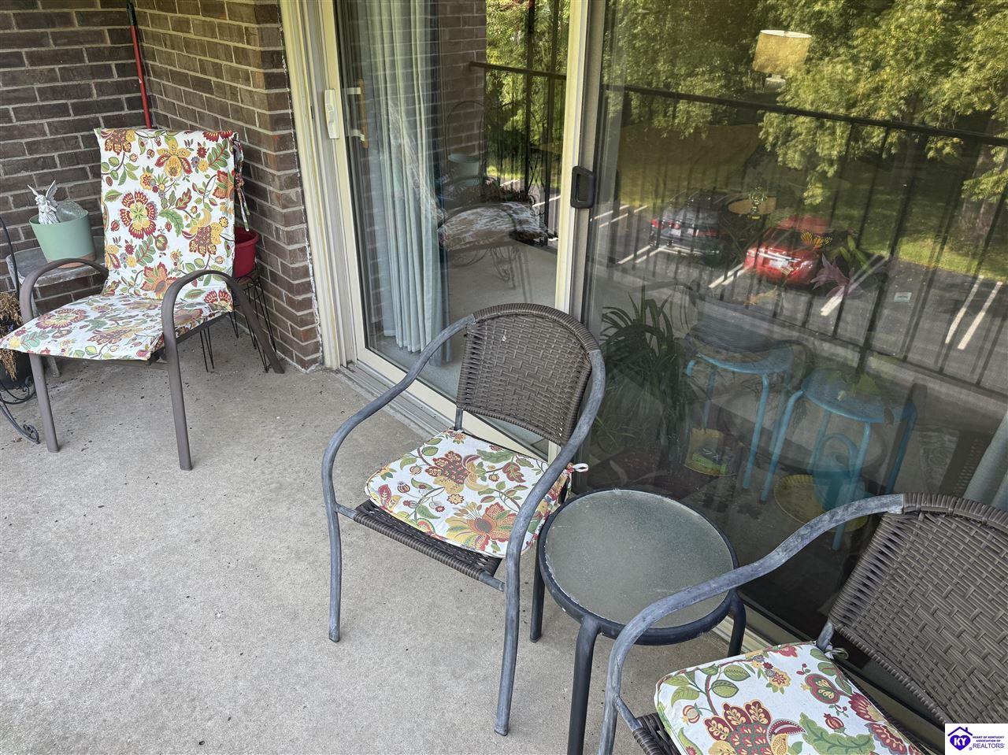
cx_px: 504
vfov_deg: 56.8
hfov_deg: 71.6
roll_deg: -0.7
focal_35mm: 24
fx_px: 699
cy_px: 378
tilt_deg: -29.0
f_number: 1.78
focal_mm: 6.76
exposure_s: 1/121
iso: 64
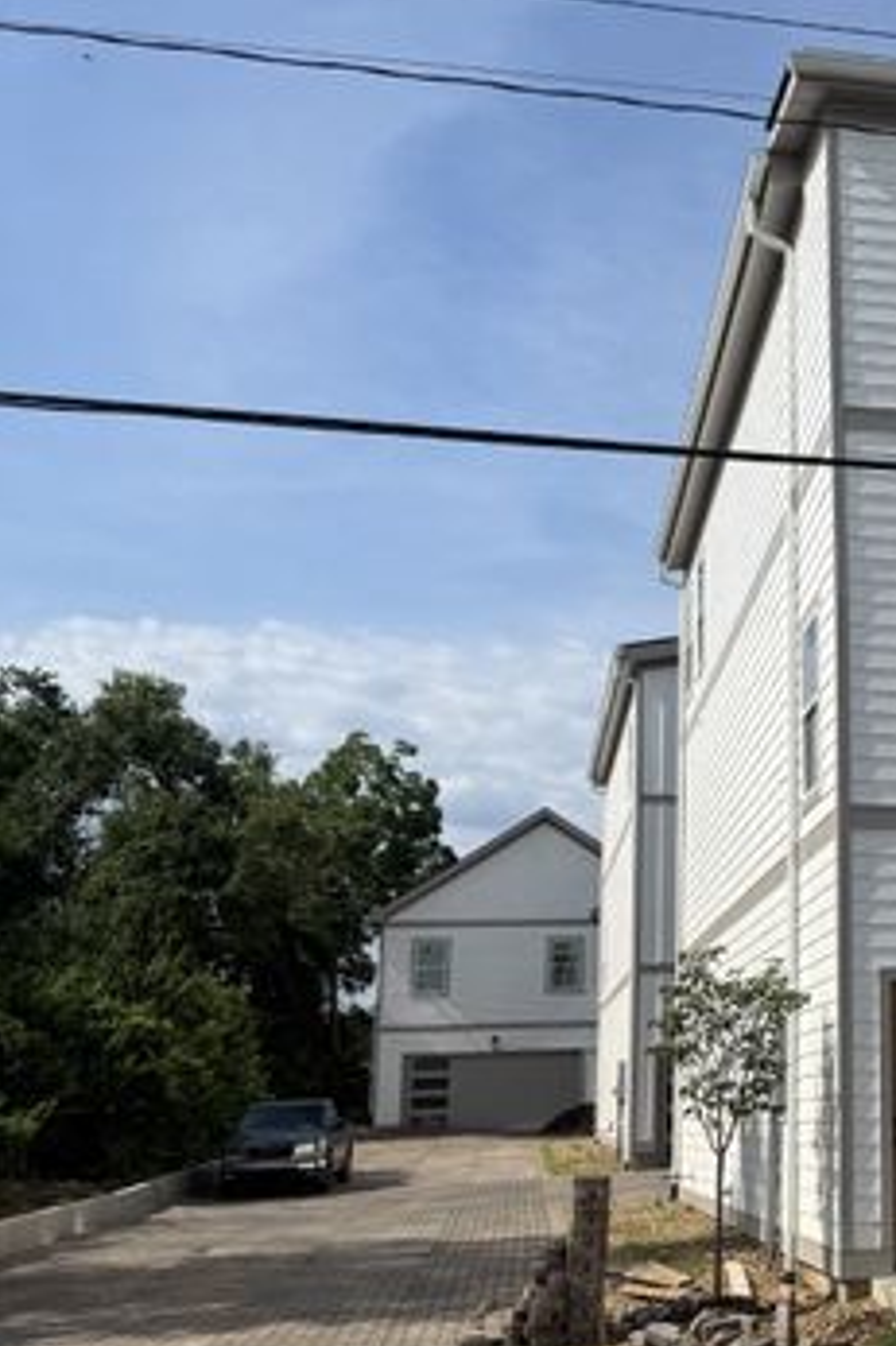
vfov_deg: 41.1
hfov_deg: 26.1
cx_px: 966
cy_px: 704
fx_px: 1794
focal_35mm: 48
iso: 80
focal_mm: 6.76
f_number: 1.78
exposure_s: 1/7353
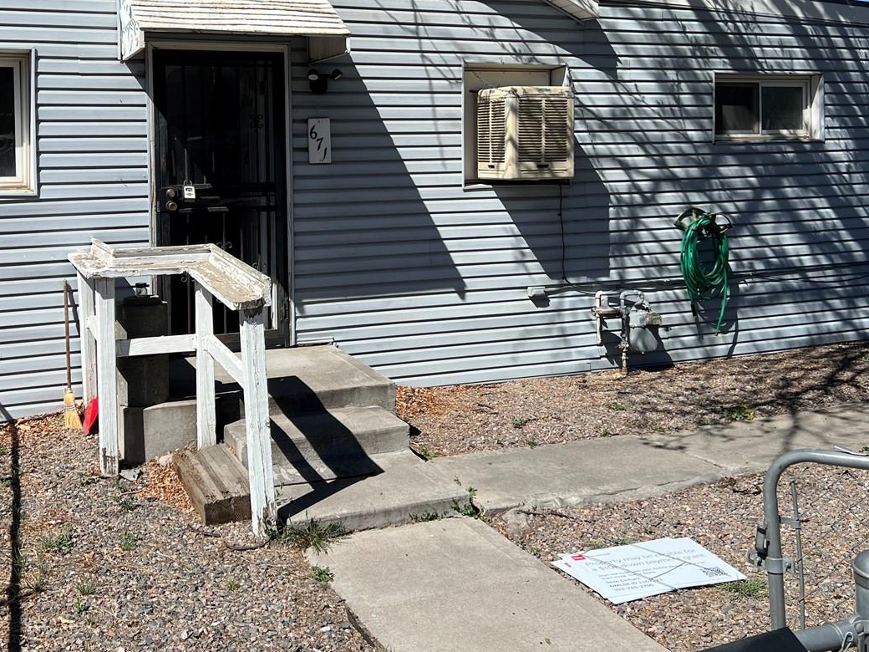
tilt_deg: -0.2
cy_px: 180
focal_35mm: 40
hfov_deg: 46.6
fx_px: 1004
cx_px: 369
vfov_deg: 35.3
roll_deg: +1.7
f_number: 1.5
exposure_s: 1/5882
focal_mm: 5.7
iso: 50
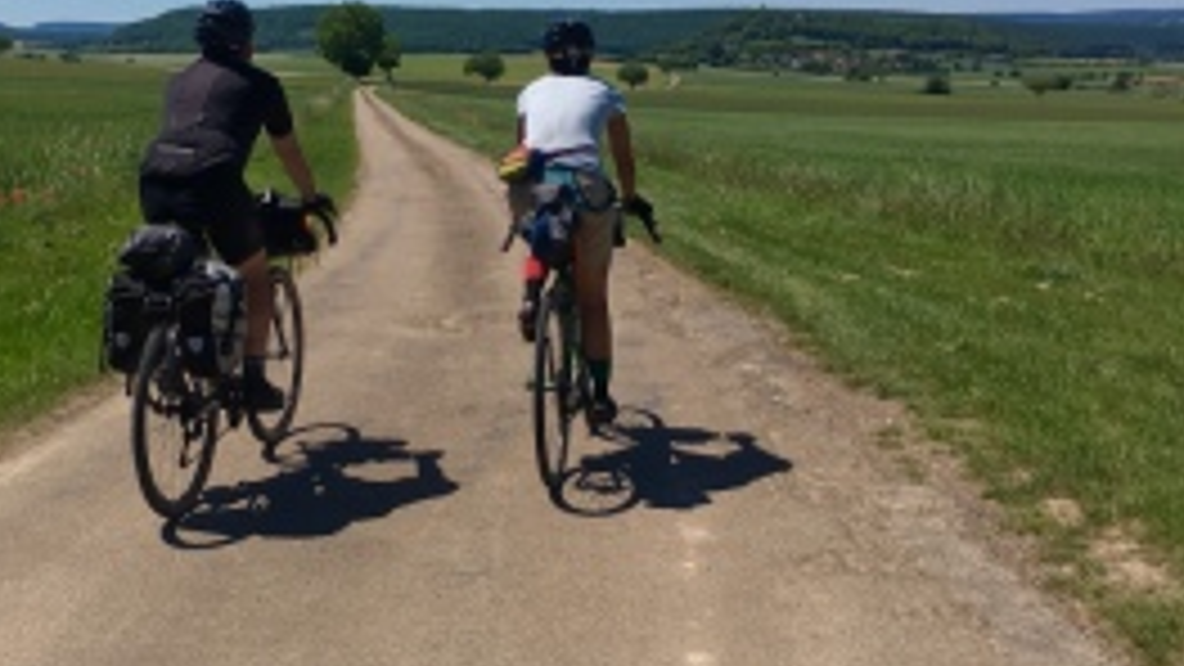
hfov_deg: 42.5
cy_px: 238
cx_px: 437
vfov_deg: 24.8
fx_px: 1507
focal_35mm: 48
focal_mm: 4.15
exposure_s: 1/1789
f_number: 2.2
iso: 25
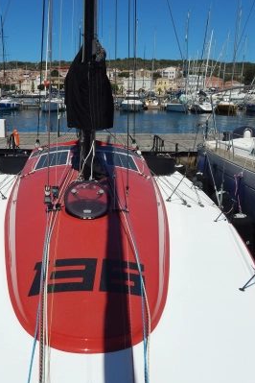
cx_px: 83
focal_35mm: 33
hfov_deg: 39.5
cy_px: 194
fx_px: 351
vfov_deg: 57.2
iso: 125
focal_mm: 4
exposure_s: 1/1500
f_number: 6
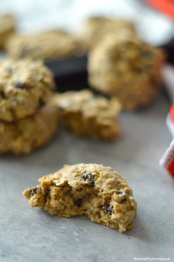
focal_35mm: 75
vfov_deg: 27.0
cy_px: 131
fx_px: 545
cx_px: 87
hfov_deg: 18.2
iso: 1800
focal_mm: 50
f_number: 2
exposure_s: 1/500
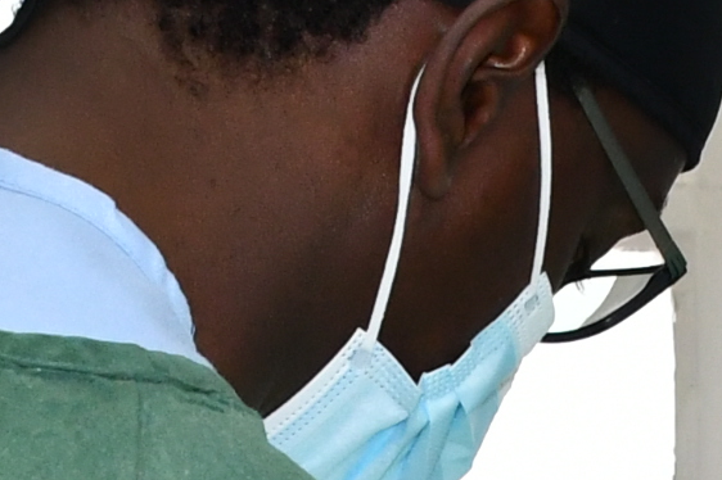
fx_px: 5812
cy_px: 1231
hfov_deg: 7.1
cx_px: 586
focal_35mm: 290
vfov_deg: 4.6
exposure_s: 1/250
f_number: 8
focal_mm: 26
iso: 1000
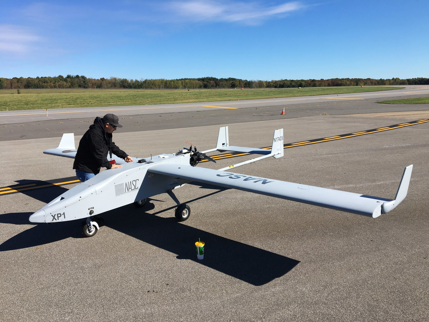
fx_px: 359
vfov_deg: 48.2
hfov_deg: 61.7
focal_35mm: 29
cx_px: 214
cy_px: 161
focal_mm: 4.15
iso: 25
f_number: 2.2
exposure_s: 1/1789
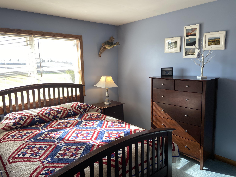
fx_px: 177
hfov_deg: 67.3
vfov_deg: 53.1
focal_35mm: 26
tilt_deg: -8.2
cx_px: 118
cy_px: 88
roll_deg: +0.9
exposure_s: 1/120
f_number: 1.8
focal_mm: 4.25
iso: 40
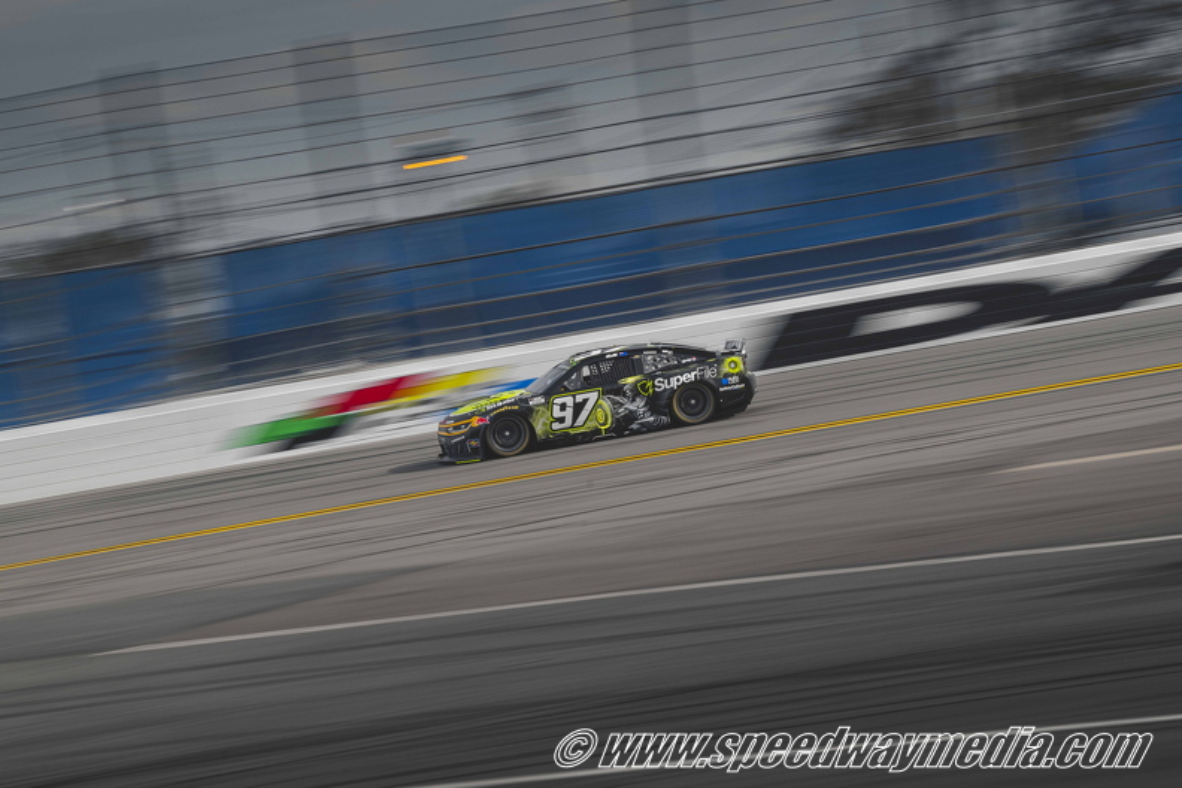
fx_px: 3940
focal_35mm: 120
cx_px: 591
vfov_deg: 11.4
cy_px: 394
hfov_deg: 17.1
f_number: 14
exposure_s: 1/50
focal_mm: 120
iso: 100
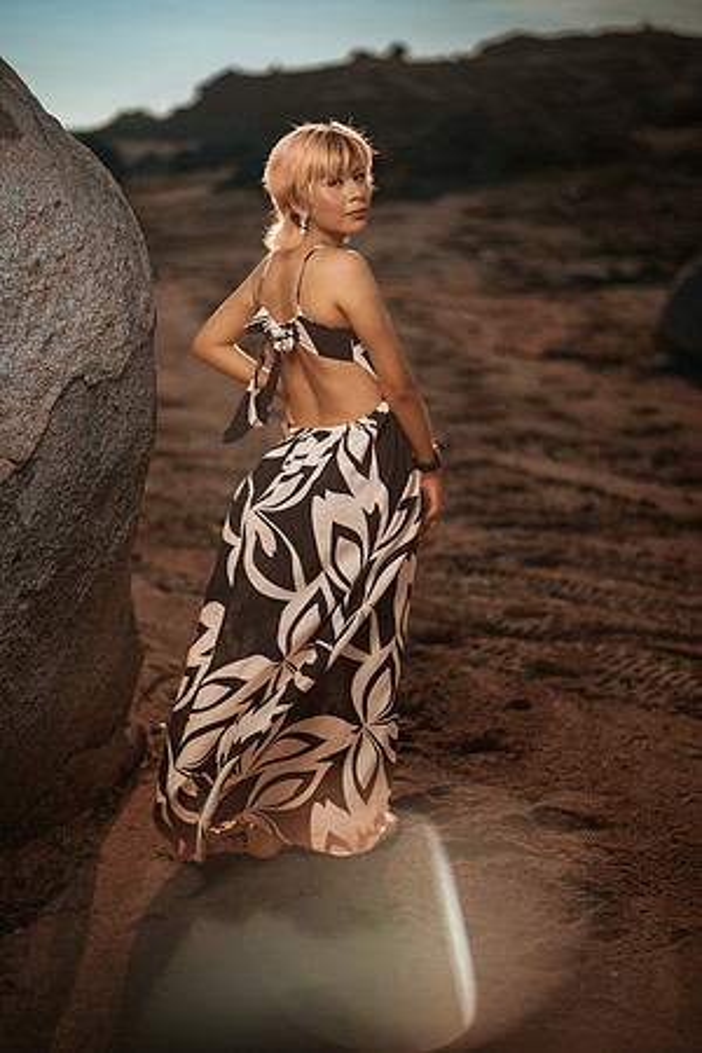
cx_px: 351
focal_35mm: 58
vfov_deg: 34.5
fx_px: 1696
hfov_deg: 23.4
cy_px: 526
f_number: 1.4
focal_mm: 58
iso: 50
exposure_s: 1/8000
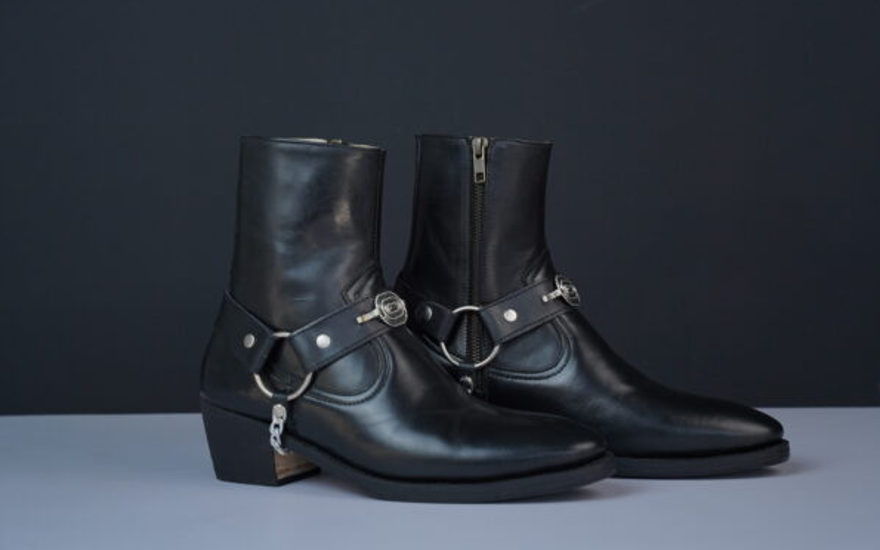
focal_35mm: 72
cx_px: 442
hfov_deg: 28.6
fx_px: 1727
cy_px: 278
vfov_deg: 18.1
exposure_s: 1/200
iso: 500
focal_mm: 70
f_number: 6.3
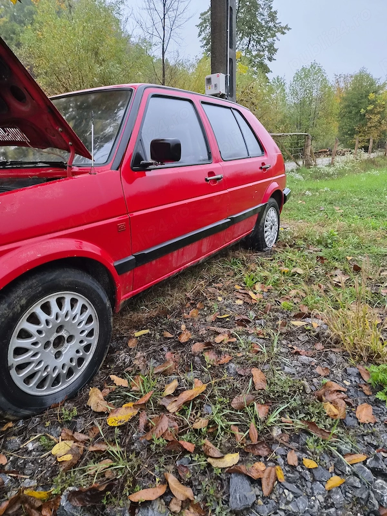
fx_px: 343
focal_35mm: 23
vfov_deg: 73.9
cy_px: 258
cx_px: 194
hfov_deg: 58.9
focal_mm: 5.4
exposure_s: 1/100
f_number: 1.8
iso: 320
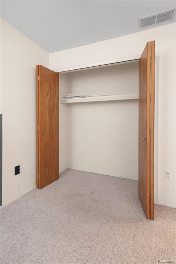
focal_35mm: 30
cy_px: 132
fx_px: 220
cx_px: 88
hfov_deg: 43.6
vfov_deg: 61.9
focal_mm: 30
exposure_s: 2.5
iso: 320
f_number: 9
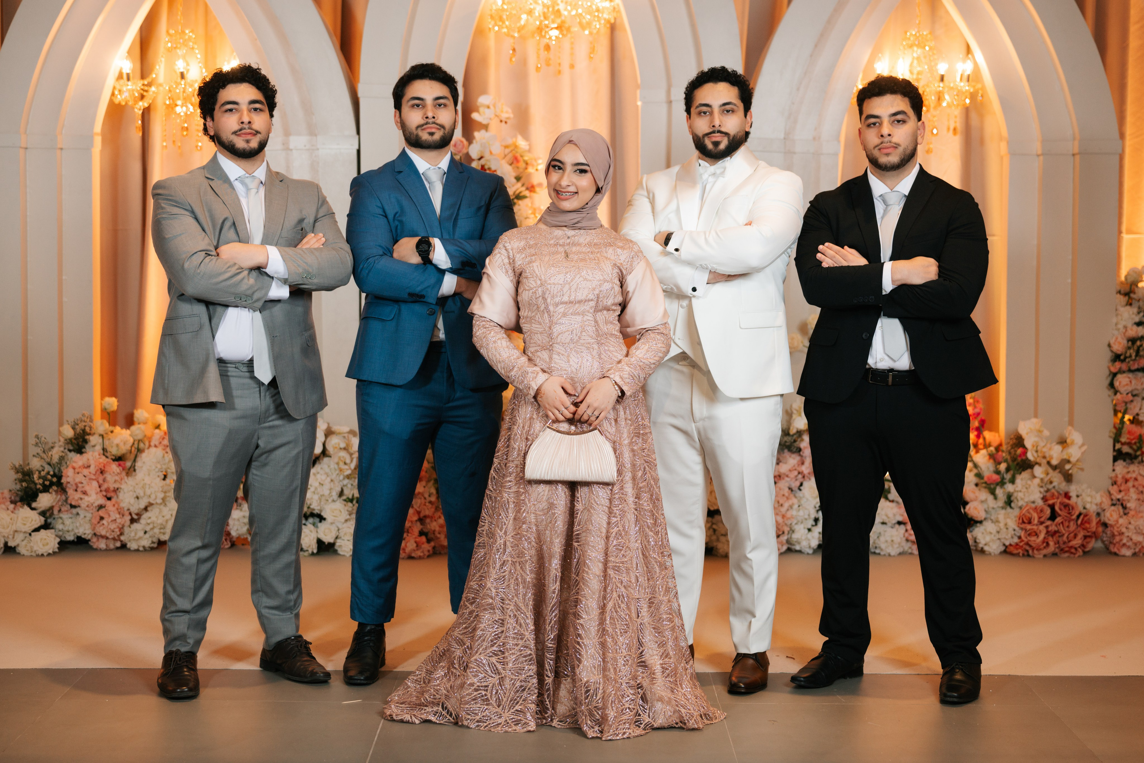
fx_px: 1826
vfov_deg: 23.6
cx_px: 569
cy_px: 382
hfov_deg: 34.8
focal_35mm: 57
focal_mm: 57
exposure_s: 1/200
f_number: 2.8
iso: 400
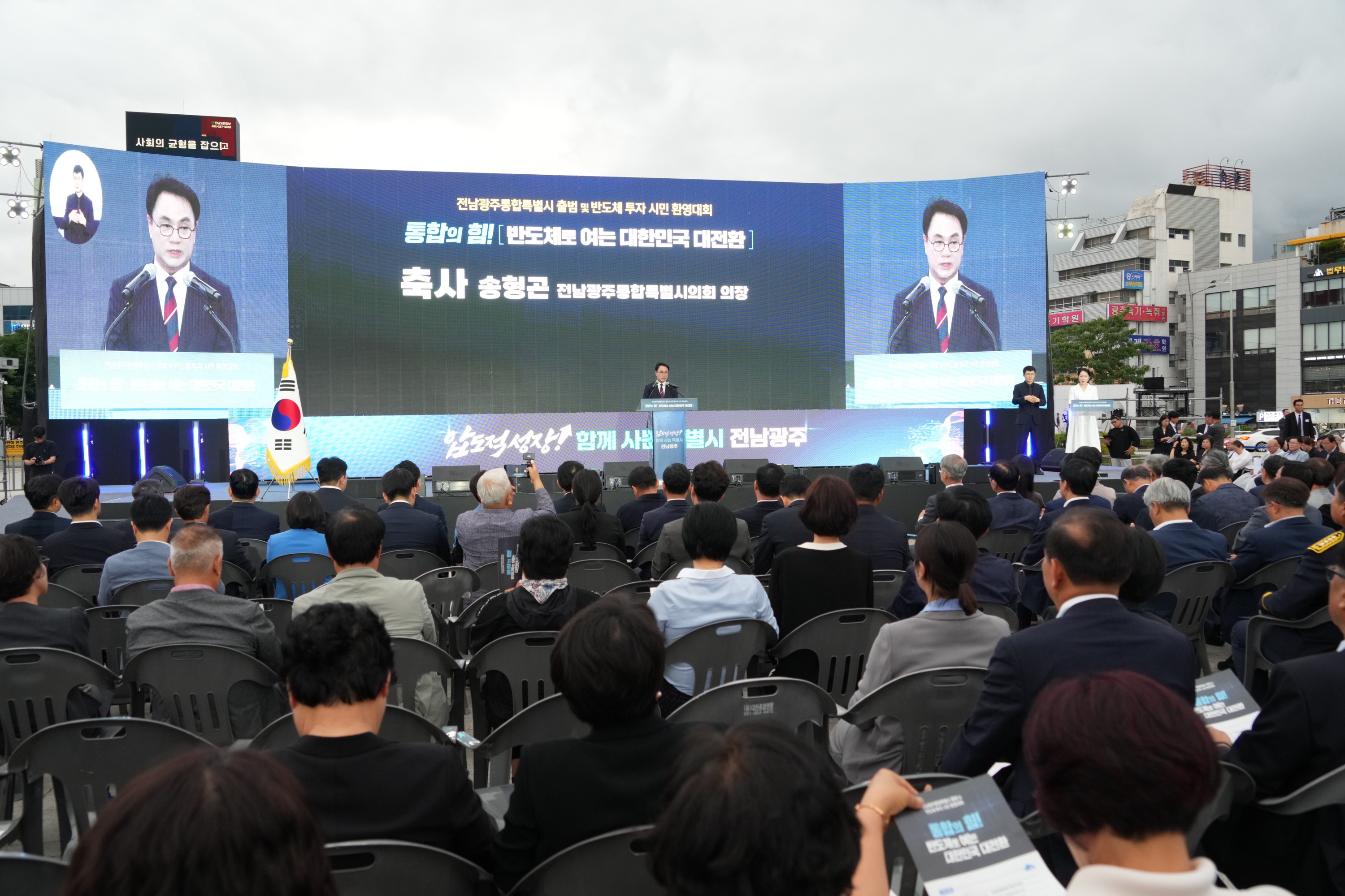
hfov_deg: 61.9
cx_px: 672
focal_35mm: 30
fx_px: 1121
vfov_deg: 43.6
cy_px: 448
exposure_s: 1/200
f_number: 5.6
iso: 2000
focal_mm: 30
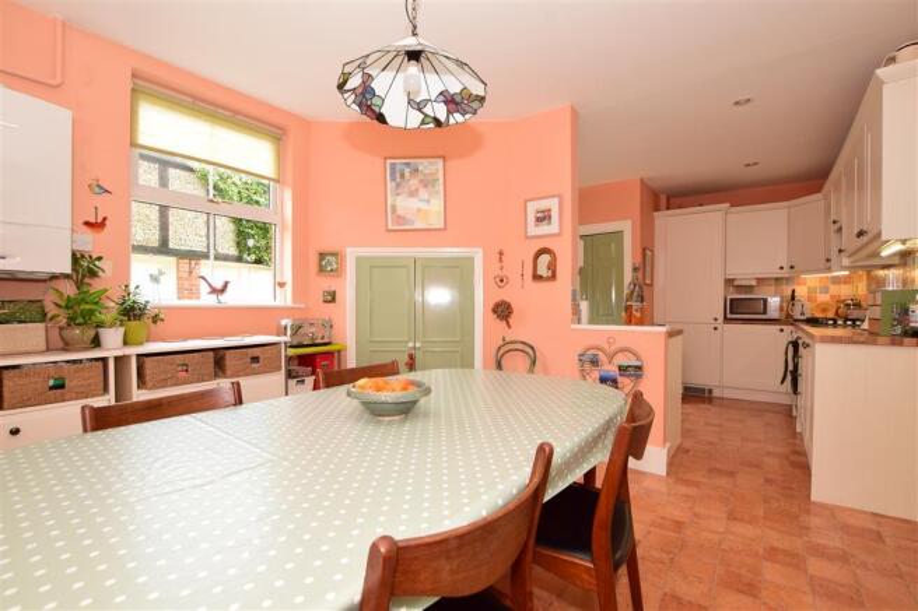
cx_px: 459
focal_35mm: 15
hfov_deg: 100.4
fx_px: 382
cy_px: 306
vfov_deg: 77.3
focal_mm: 10
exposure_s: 1/20
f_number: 7.1
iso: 400
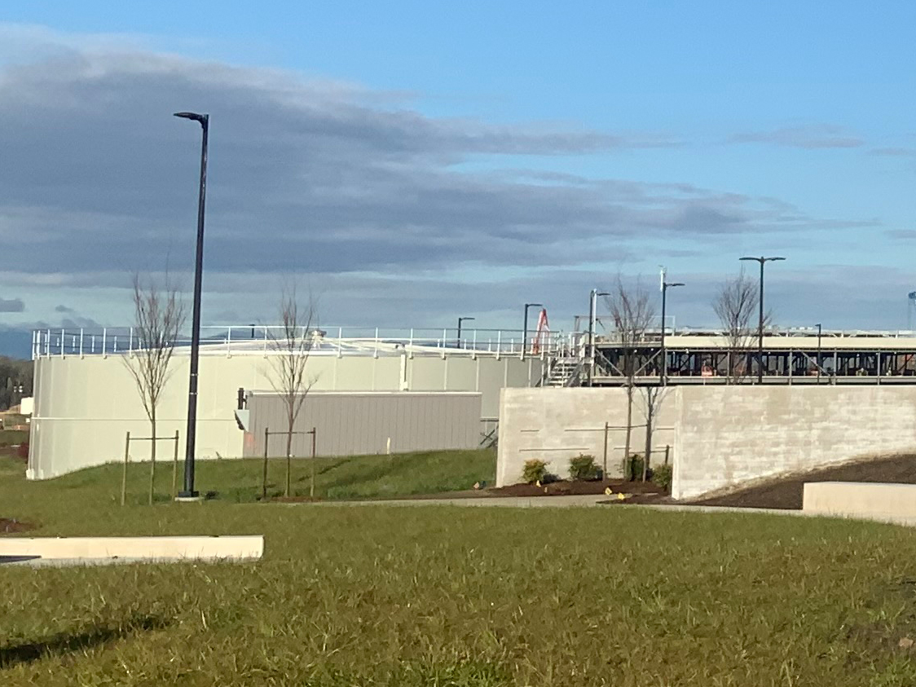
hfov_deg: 17.0
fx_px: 2752
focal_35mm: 104
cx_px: 1404
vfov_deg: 14.1
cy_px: 109
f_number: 1.8
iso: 16
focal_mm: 3
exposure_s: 1/2227
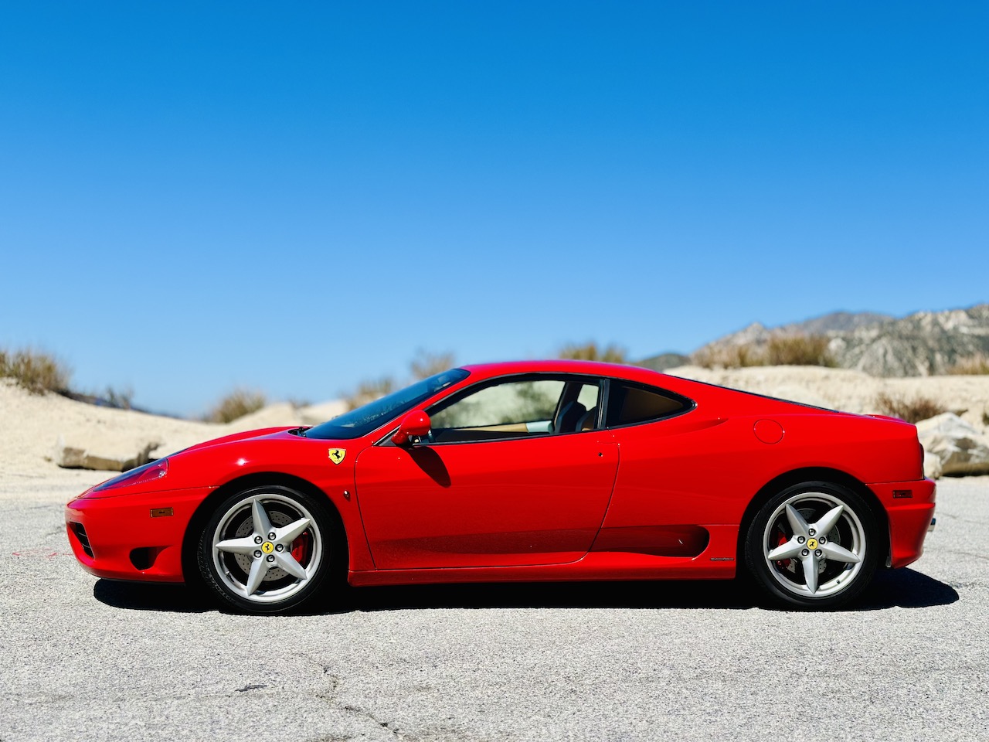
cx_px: 494
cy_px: 371
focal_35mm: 48
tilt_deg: +2.0
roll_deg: -3.2
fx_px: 1371
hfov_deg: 39.7
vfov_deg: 30.3
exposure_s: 1/8197
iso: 100
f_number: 1.78
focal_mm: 6.86
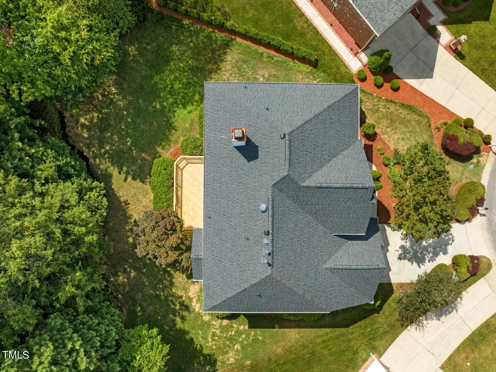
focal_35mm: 24
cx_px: 248
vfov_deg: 56.8
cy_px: 186
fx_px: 344
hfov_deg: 71.6
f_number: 2.8
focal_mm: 12.29
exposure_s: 1/1600
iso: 150
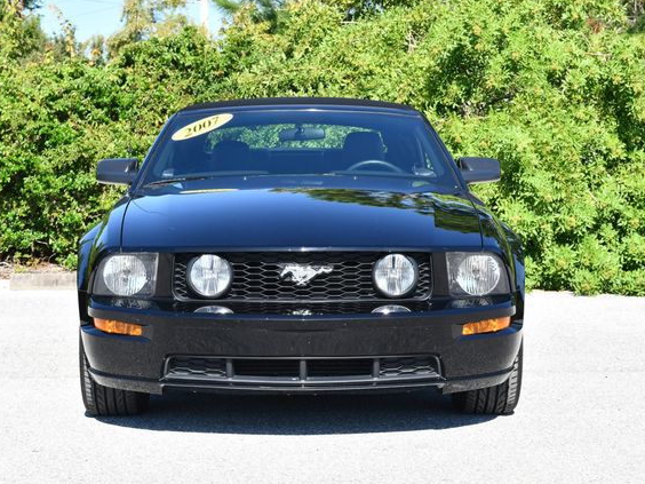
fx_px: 1547
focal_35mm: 83
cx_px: 296
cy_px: 241
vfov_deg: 17.8
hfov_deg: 23.6
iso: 200
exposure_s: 1/250
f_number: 7.1
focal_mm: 38
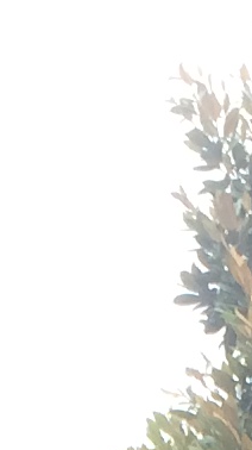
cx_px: -17
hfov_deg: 4.4
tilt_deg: +5.8
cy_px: 1160
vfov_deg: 7.3
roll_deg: +0.3
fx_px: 3250
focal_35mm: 273
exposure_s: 1/204
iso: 32
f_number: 2.2
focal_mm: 4.15
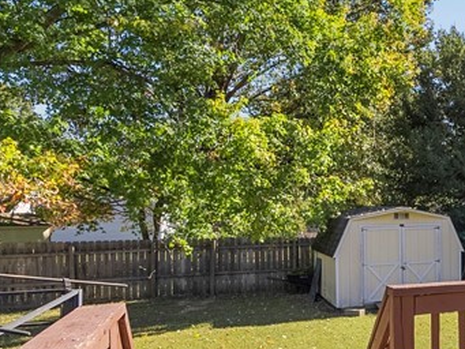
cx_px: 658
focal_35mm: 49
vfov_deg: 29.6
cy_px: 202
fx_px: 658
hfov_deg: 28.6
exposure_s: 1/160
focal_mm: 16
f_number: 4
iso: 100
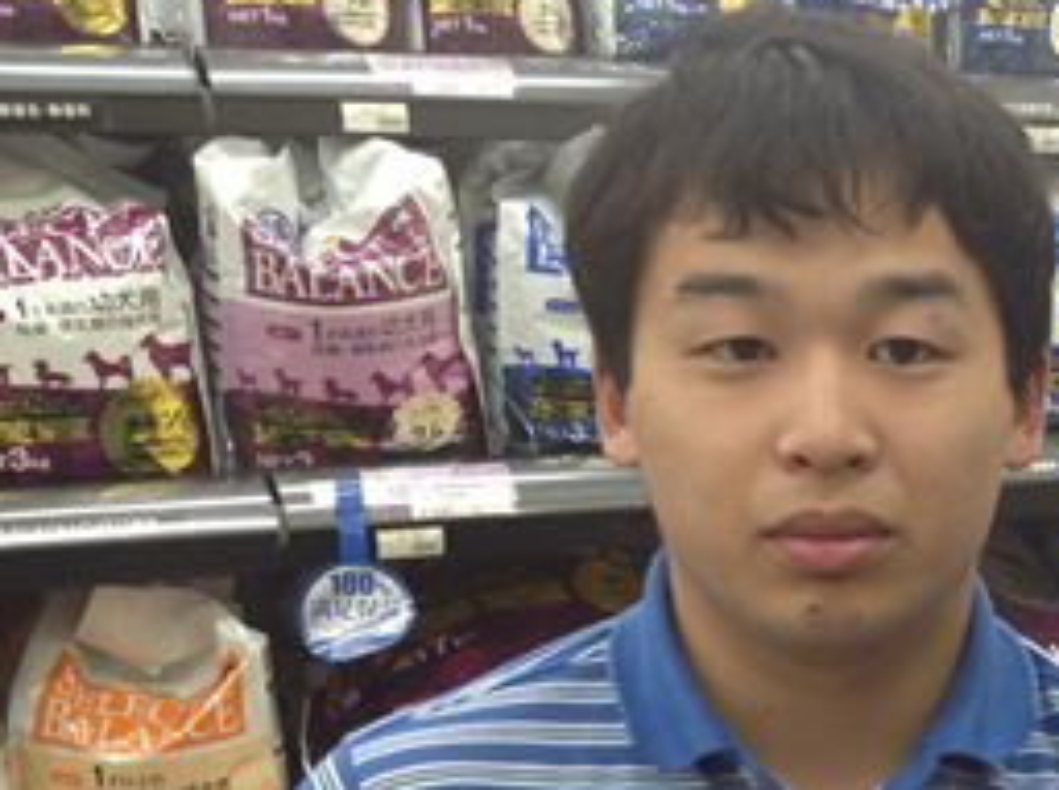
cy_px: 898
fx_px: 2504
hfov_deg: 22.8
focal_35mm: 82
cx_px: 1105
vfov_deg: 17.3
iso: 64
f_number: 2.4
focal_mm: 4.28
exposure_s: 1/20
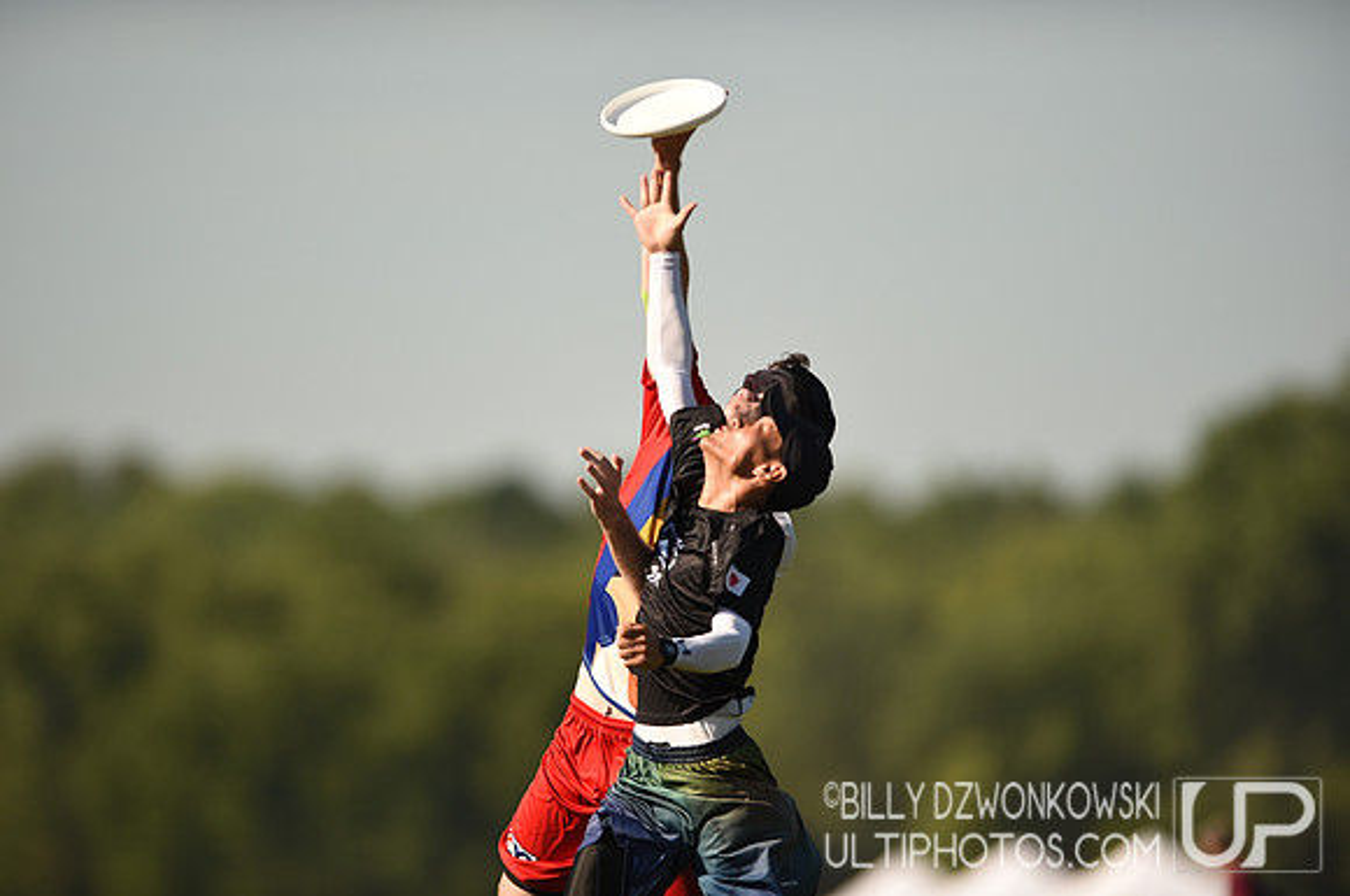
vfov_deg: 3.4
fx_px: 14979
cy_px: 448
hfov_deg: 5.2
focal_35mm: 400
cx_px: 675
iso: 100
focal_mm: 400
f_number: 3.2
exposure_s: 1/2000
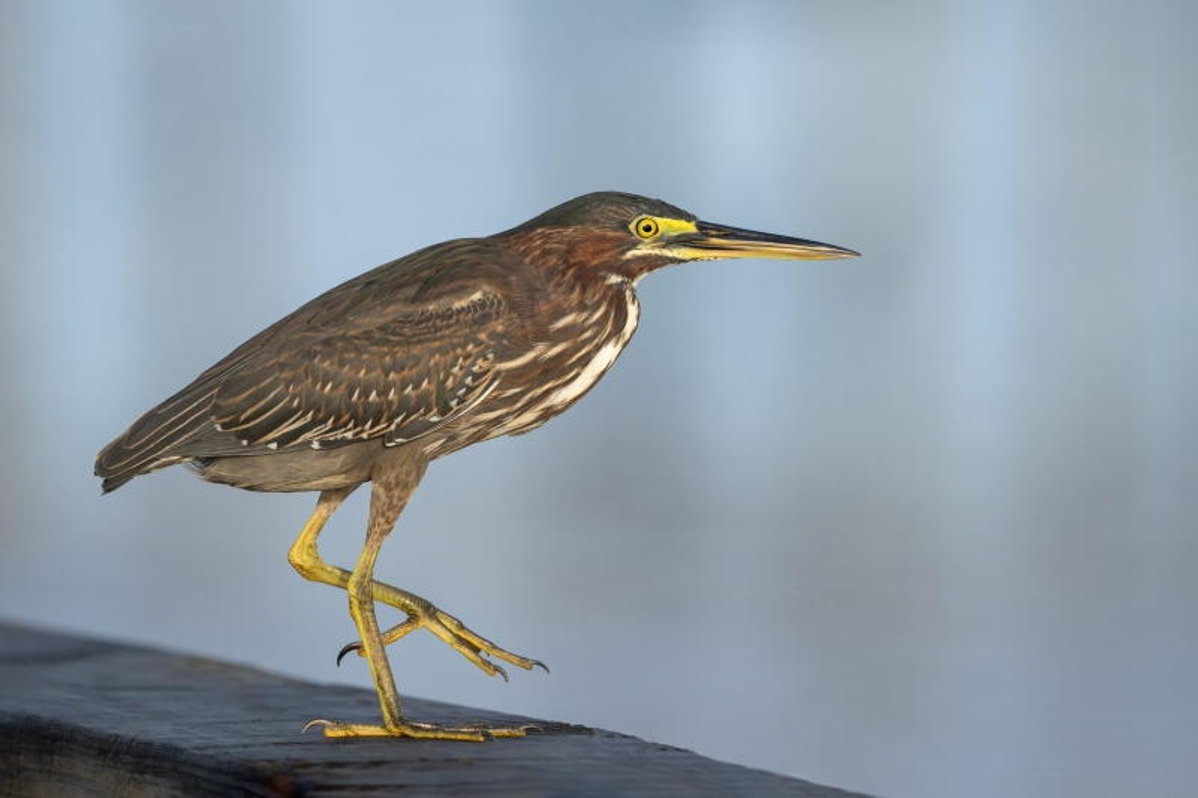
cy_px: 399
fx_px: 26615
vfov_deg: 1.7
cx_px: 599
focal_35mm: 800
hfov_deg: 2.6
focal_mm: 800
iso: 2000
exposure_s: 1/2000
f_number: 8
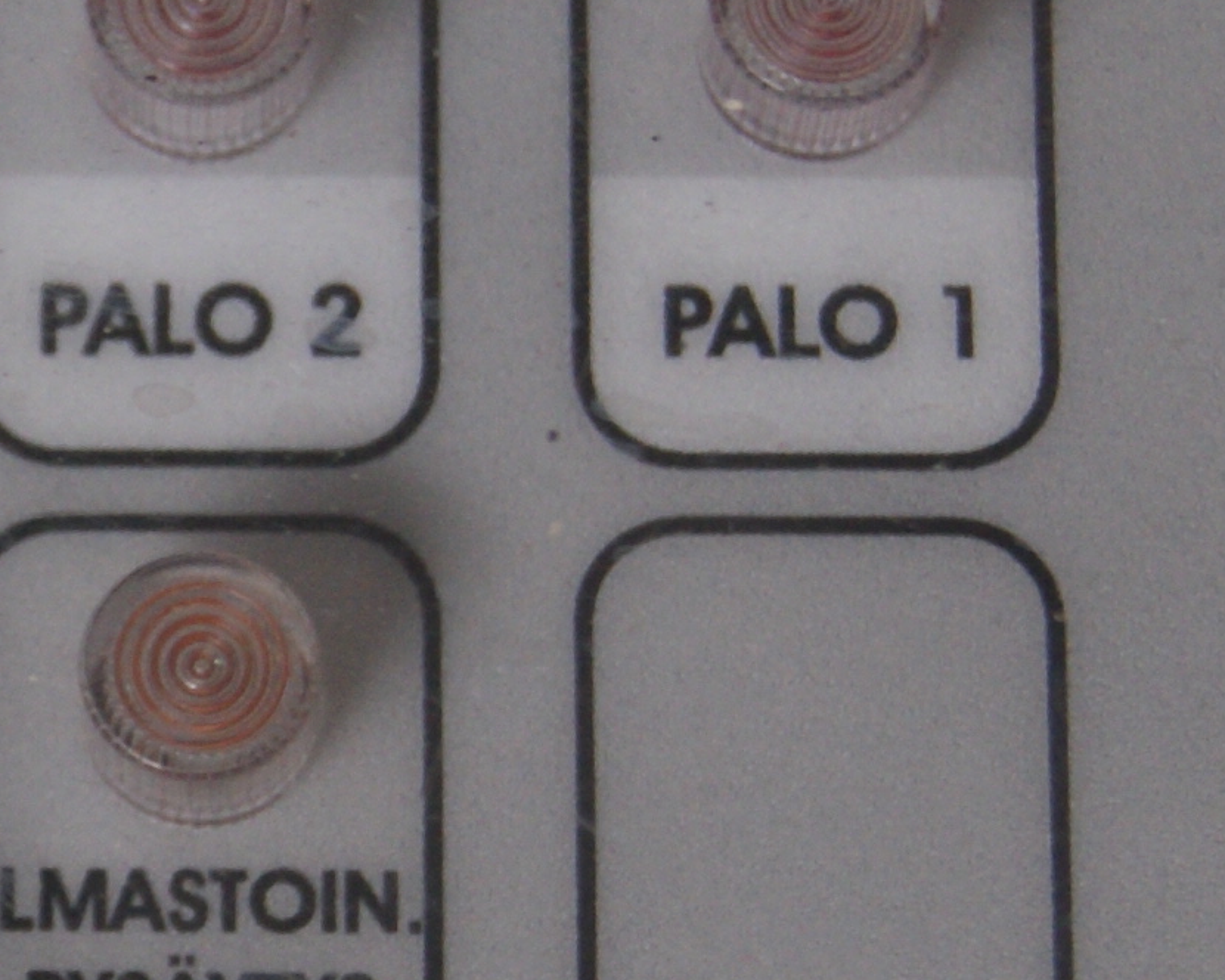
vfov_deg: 5.9
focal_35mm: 263
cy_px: 632
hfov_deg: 7.3
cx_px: -472
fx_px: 9535
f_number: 5.6
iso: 400
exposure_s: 1/30
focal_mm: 40
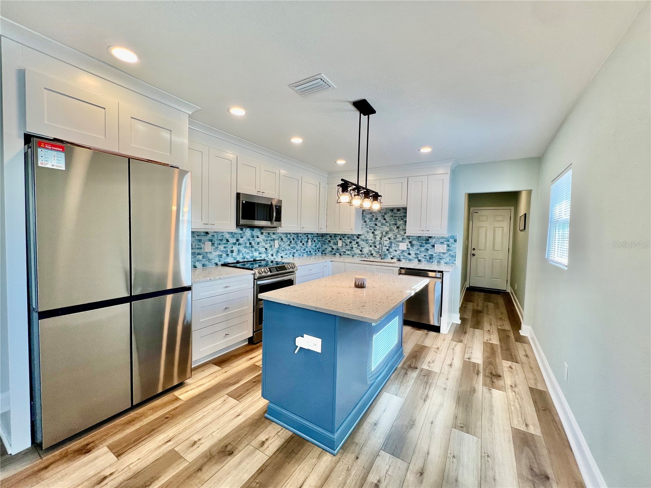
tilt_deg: -2.8
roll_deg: -1.3
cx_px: 326
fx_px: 244
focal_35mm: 13
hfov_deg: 106.2
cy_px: 244
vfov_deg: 89.9
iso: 64
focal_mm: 1.57
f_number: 1.8
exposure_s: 1/120
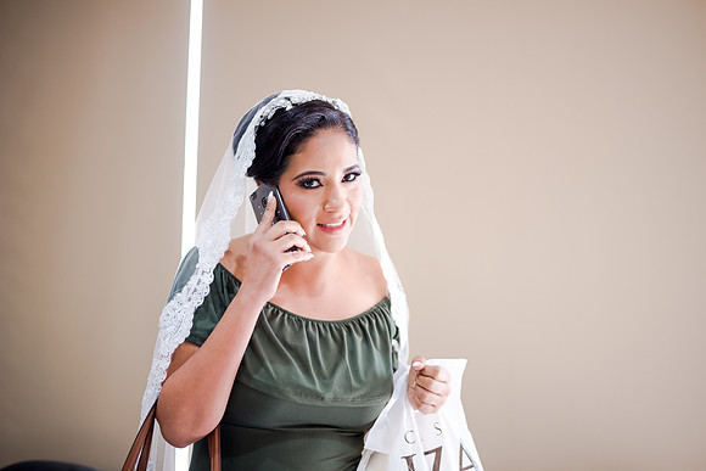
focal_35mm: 50
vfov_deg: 27.0
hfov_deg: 39.6
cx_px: 353
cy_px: 236
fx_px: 981
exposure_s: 1/200
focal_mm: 50
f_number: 1.8
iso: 640
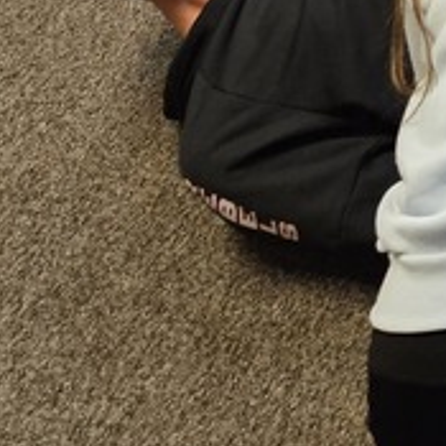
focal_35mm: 119
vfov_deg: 11.4
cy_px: -706
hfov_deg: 12.8
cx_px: 892
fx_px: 1735
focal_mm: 5.4
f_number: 1.8
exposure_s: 1/120
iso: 250
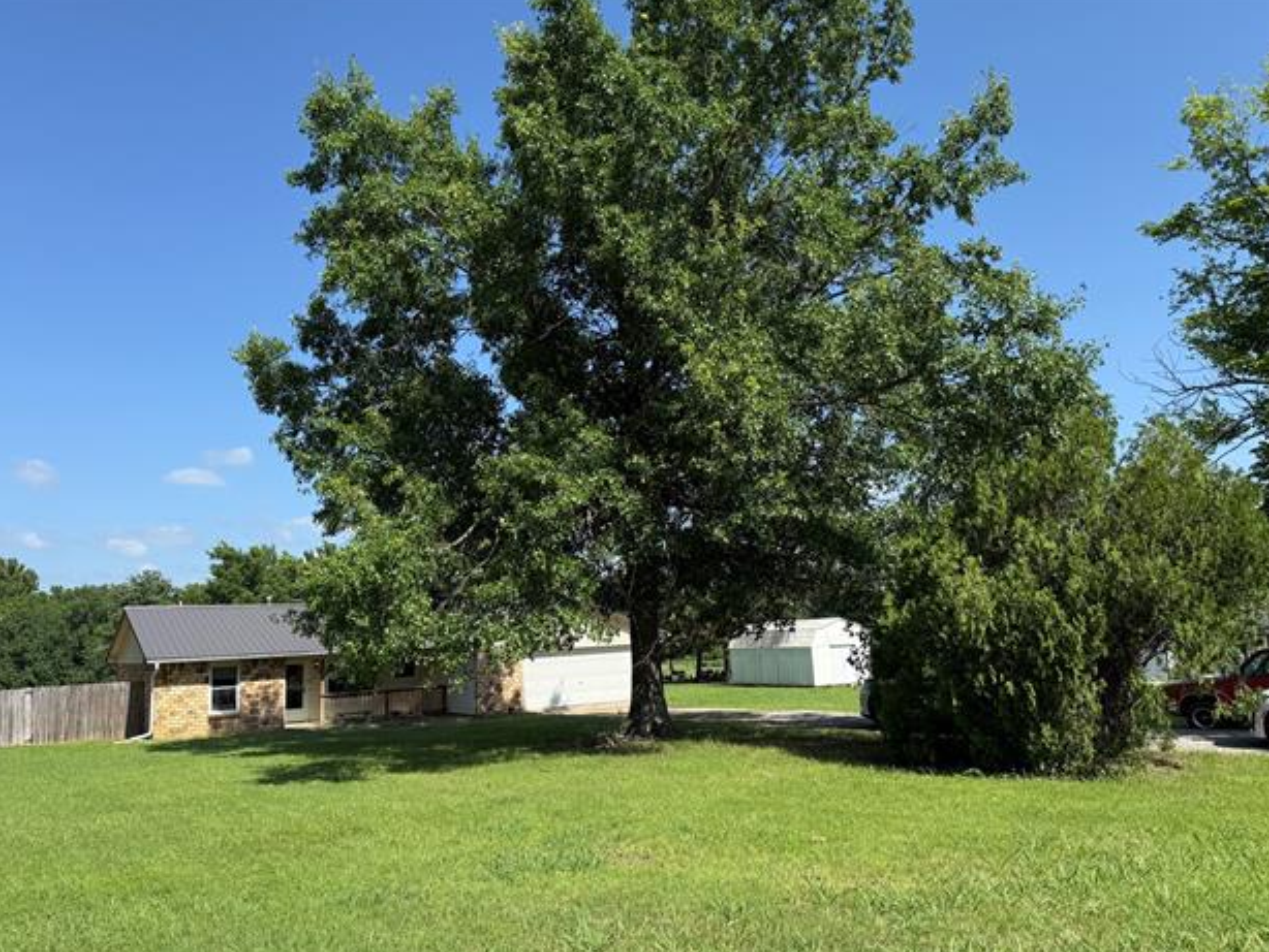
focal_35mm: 25
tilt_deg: +9.8
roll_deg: +3.2
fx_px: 917
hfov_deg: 69.4
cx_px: 622
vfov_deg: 54.9
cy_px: 483
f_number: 1.78
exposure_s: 1/3425
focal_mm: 6.76
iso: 100
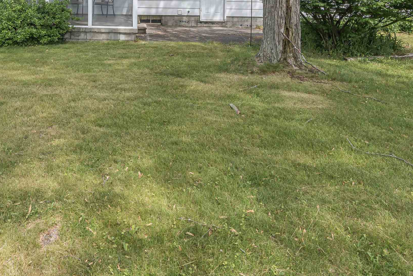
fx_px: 390
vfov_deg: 36.2
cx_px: 117
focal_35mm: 34
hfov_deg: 53.9
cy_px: 20
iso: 320
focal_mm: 18
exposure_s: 1/160
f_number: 14
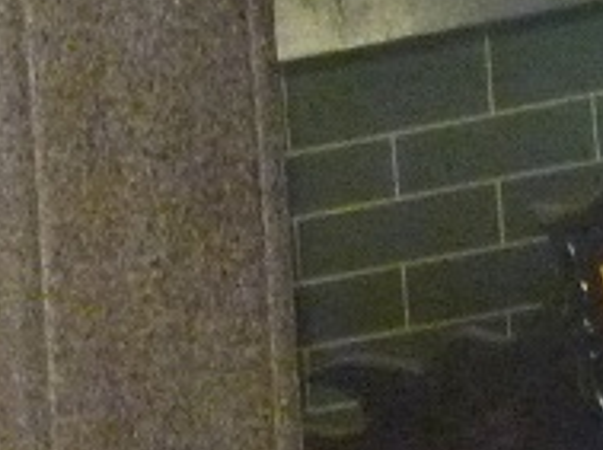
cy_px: 1265
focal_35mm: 554
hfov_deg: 3.6
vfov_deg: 2.6
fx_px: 9632
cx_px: 1158
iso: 800
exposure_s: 1/10
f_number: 3.4
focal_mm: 17.2
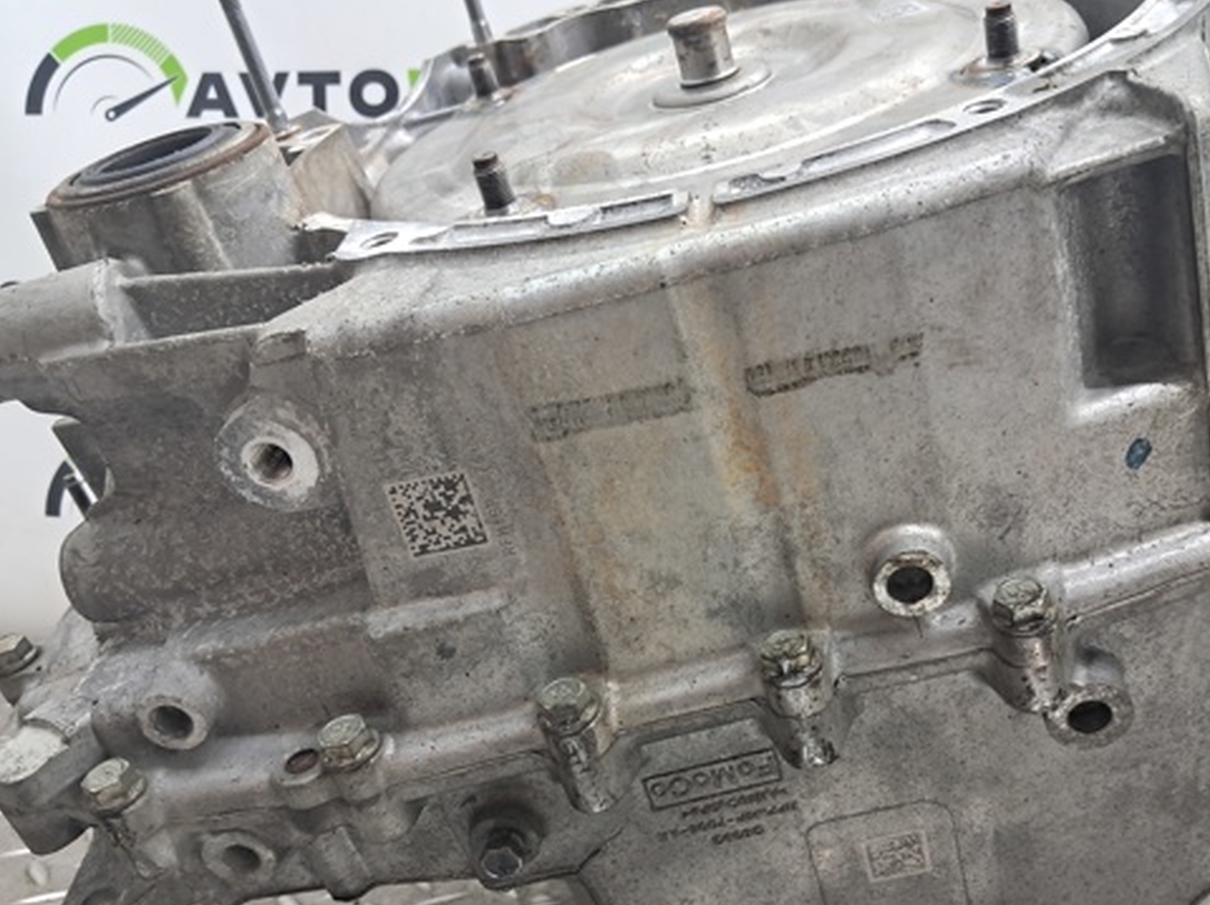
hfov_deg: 51.2
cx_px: 708
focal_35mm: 36
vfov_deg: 39.3
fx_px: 1257
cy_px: 574
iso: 200
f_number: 1.8
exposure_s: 1/50
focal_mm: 4
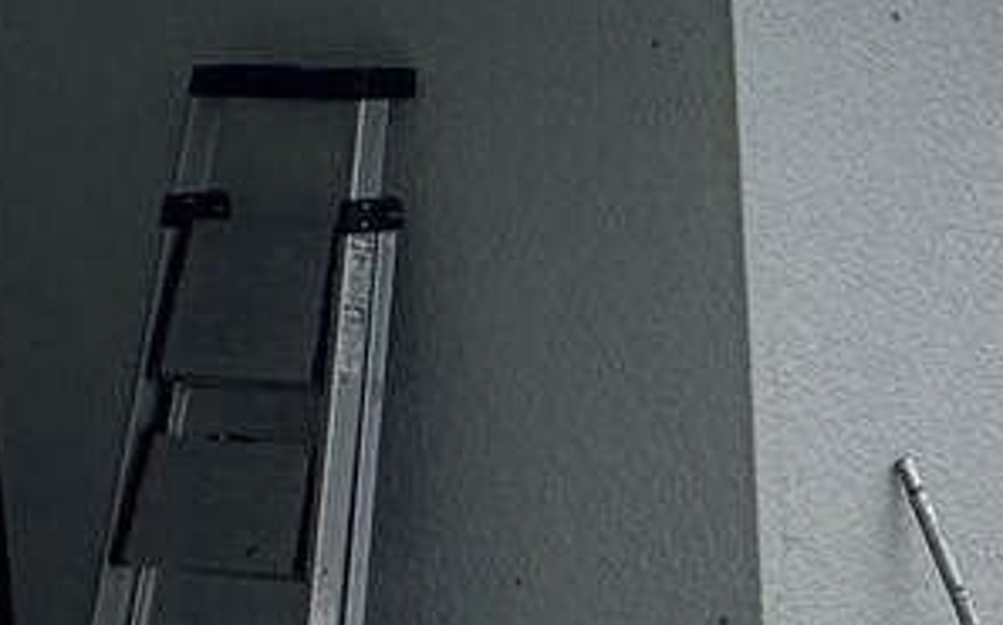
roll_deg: +0.6
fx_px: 2185
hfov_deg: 19.1
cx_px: 1841
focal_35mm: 80
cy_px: 611
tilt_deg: -10.3
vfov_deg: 16.0
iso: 50
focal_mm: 2.22
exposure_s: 1/3106
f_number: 2.2
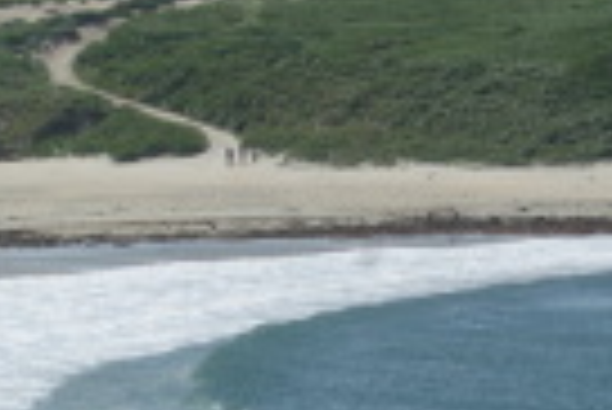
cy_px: 214
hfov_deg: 4.8
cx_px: 446
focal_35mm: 425
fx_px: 7231
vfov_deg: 3.2
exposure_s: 1/160
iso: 100
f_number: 11
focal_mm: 75
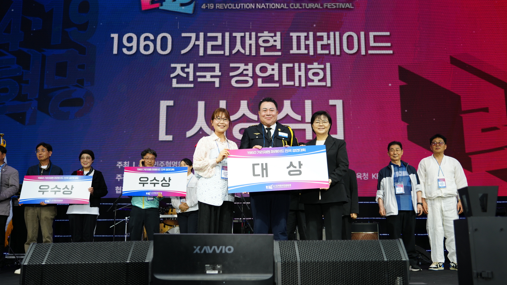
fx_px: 484
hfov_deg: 55.3
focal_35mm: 36
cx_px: 253
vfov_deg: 32.8
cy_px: 147
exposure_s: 1/200
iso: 250
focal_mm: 34
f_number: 4
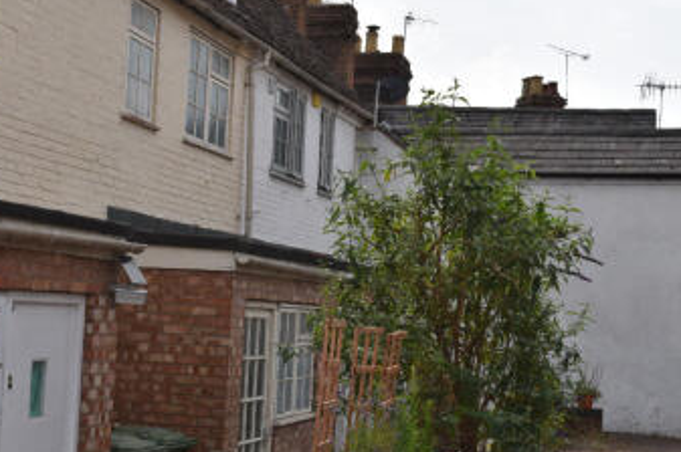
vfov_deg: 20.7
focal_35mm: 66
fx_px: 1242
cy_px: 247
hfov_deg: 30.7
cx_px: 354
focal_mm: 31
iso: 100
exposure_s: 1/200
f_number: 11
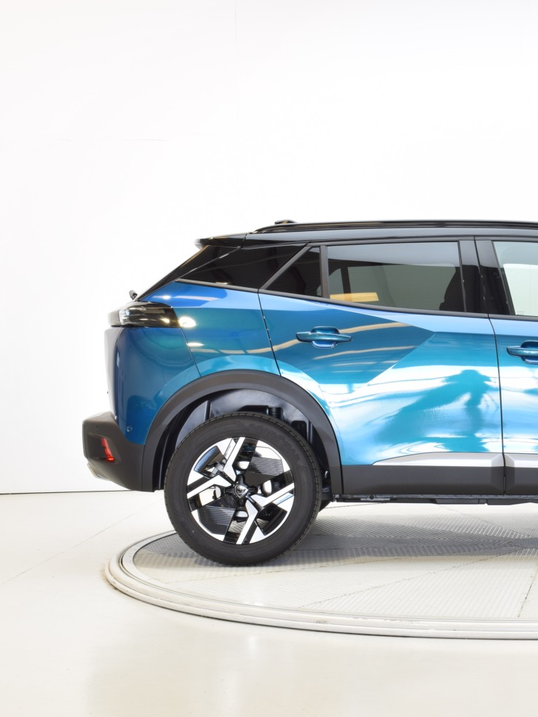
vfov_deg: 27.8
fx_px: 1450
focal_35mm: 70
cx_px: 511
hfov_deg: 20.5
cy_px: 361
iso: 100
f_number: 16
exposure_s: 1/1.6
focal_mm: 32
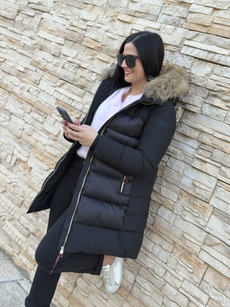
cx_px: 115
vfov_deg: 39.7
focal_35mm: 48
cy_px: 154
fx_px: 425
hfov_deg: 30.3
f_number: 1.78
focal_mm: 6.76
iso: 64
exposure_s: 1/322
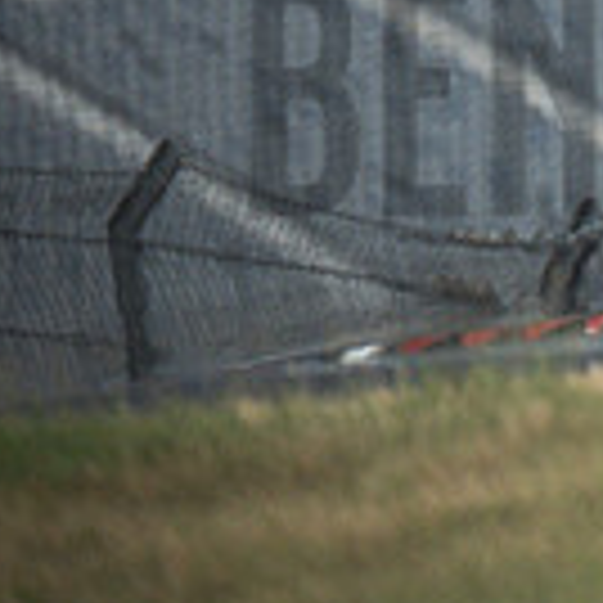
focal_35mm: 2209
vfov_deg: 0.8
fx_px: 43535
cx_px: 1197
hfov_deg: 0.8
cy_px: 101
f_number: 5.6
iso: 1600
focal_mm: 400
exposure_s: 1/2500
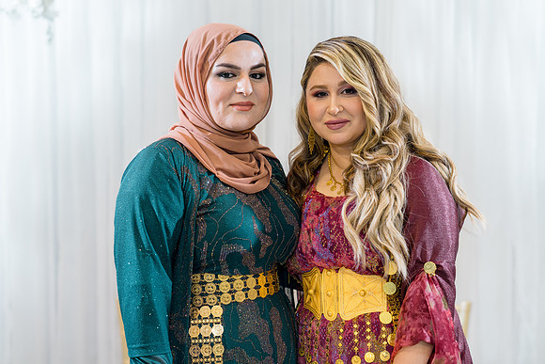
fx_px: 1060
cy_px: 182
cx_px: 272
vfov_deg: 19.5
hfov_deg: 28.8
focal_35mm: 70
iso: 640
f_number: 2.8
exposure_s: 1/160
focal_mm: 70
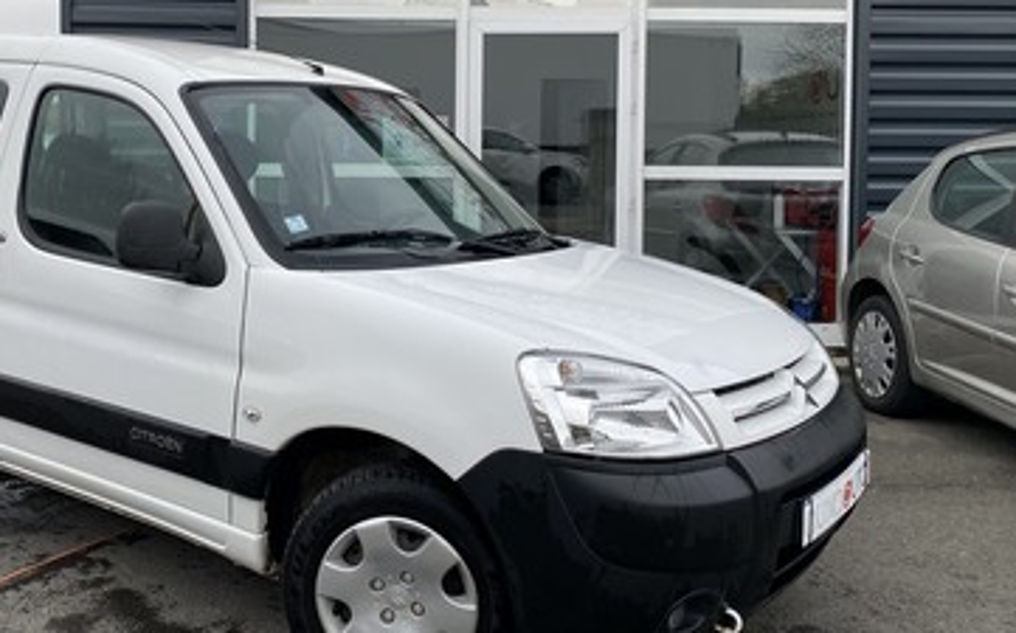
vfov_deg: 32.3
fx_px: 1079
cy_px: 181
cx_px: 377
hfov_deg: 49.9
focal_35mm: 39
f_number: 1.8
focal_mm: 4.25
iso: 32
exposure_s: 1/485
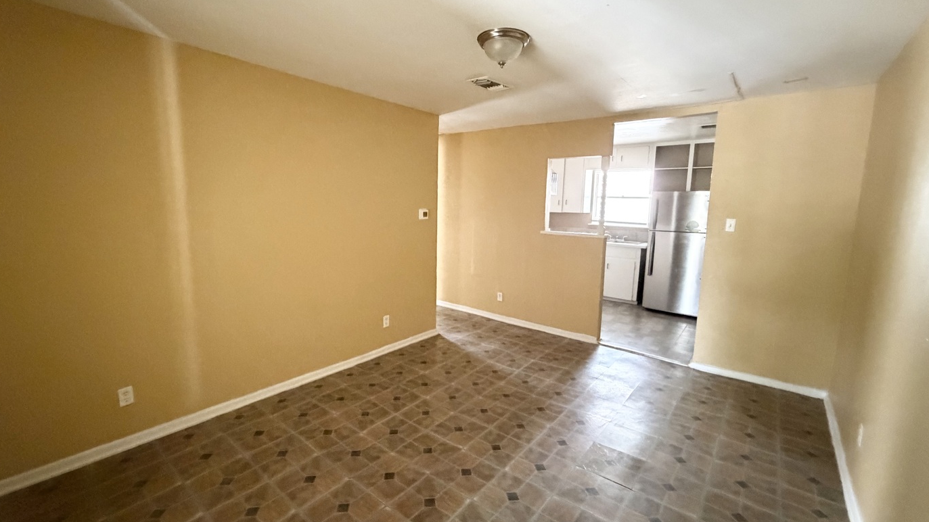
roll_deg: -1.0
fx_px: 394
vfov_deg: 67.1
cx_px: 456
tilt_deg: -8.7
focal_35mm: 16
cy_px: 254
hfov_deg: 99.4
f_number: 2.2
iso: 1250
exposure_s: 1/60
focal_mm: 2.22
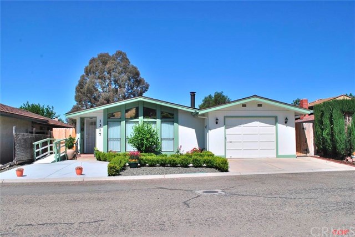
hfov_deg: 57.2
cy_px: 118
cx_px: 178
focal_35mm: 33
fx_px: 325
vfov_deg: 40.0
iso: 100
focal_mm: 22
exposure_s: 1/250
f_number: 10
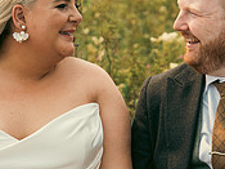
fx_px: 1221
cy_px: 164
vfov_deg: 7.9
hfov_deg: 10.5
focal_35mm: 188
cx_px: 86
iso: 125
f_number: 3.5
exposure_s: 1/500
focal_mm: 59
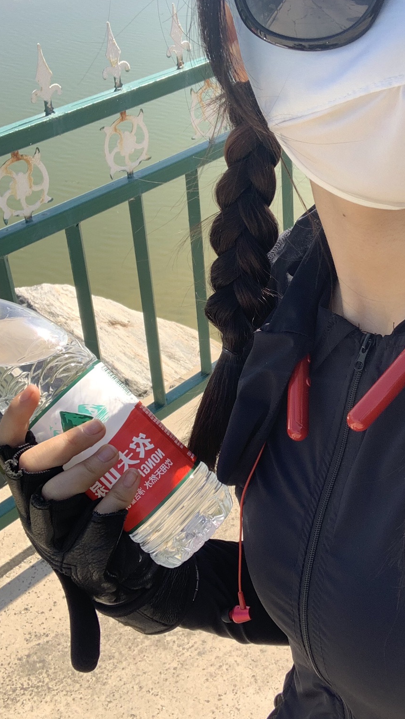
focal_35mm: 46
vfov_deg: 44.6
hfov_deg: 25.8
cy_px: 339
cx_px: 270
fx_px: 878
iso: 16
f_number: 2.2
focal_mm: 2.87
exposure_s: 1/313
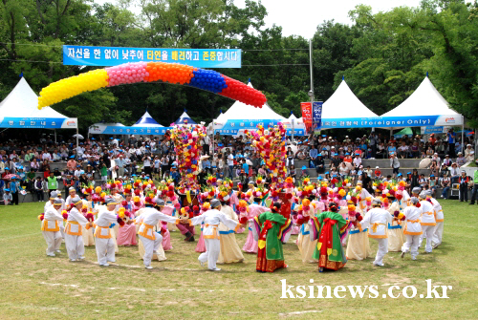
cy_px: 160
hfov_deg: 36.8
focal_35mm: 54
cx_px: 239
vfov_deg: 25.1
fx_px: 718
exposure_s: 1/500
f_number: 11
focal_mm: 36
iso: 400
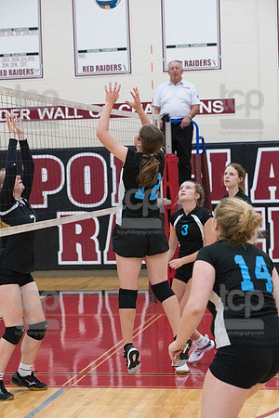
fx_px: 1104
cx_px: 140
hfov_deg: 14.4
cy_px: 209
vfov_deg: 21.5
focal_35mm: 95
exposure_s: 1/1000
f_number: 4.5
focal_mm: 95
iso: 6400
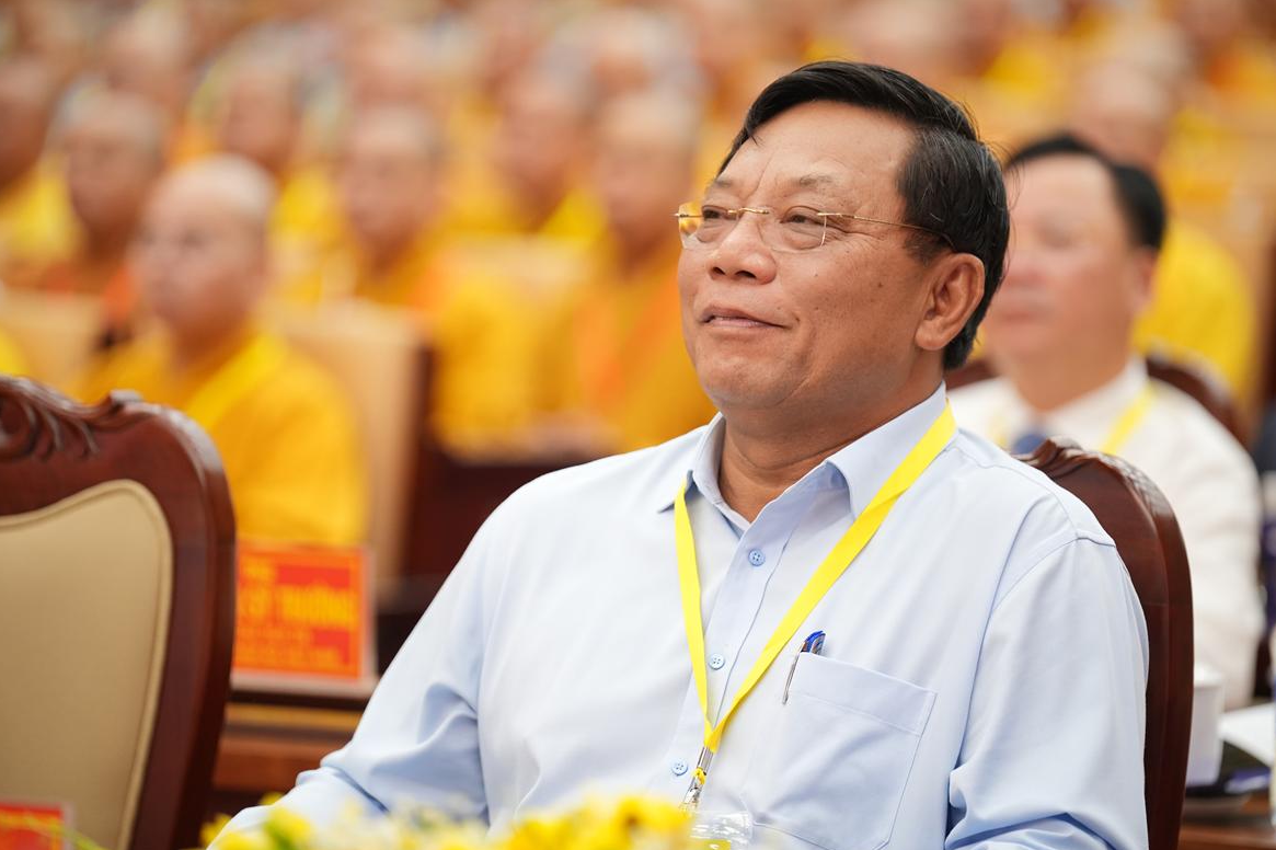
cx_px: 652
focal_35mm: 170
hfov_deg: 12.1
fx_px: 6023
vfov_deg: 8.1
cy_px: 416
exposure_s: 1/125
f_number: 2.8
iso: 1600
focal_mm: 165
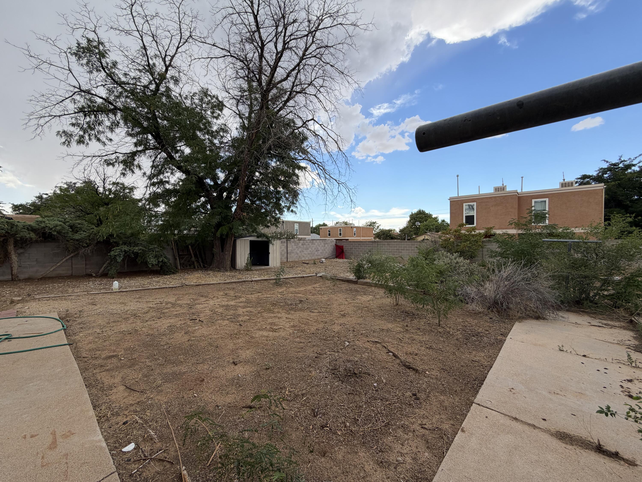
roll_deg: +0.5
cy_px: 241
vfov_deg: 85.7
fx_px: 260
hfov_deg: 102.1
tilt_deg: -0.2
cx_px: 321
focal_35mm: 14
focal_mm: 2.22
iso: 50
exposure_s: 1/502
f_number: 2.2
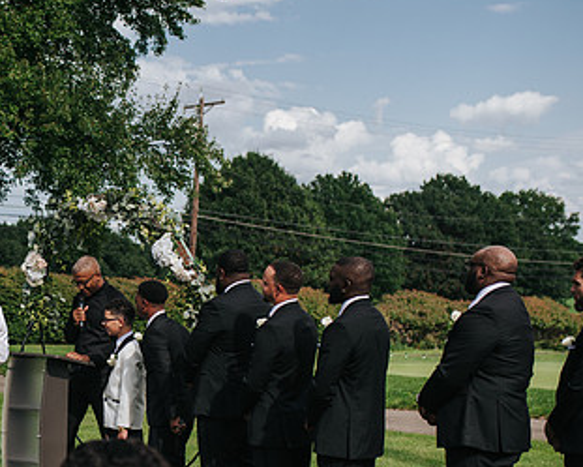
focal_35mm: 74
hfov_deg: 24.4
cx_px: -12
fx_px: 1277
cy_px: 327
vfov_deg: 20.6
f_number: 2.8
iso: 250
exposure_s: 1/8000
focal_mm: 35
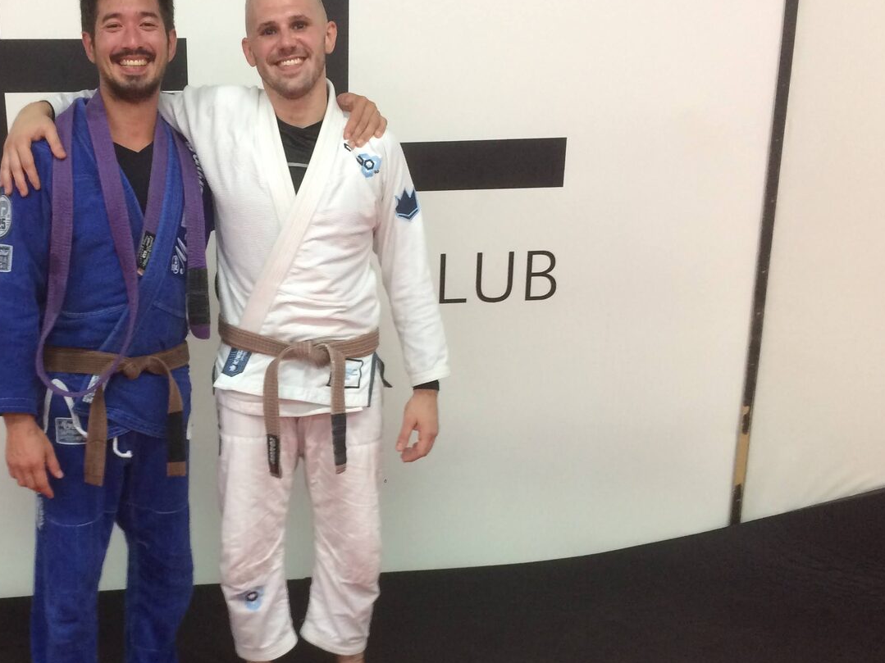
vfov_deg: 33.5
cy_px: 403
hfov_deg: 43.1
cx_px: 277
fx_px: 1099
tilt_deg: -20.7
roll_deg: +0.4
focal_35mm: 43
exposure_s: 1/33
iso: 160
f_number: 2.2
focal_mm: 4.15
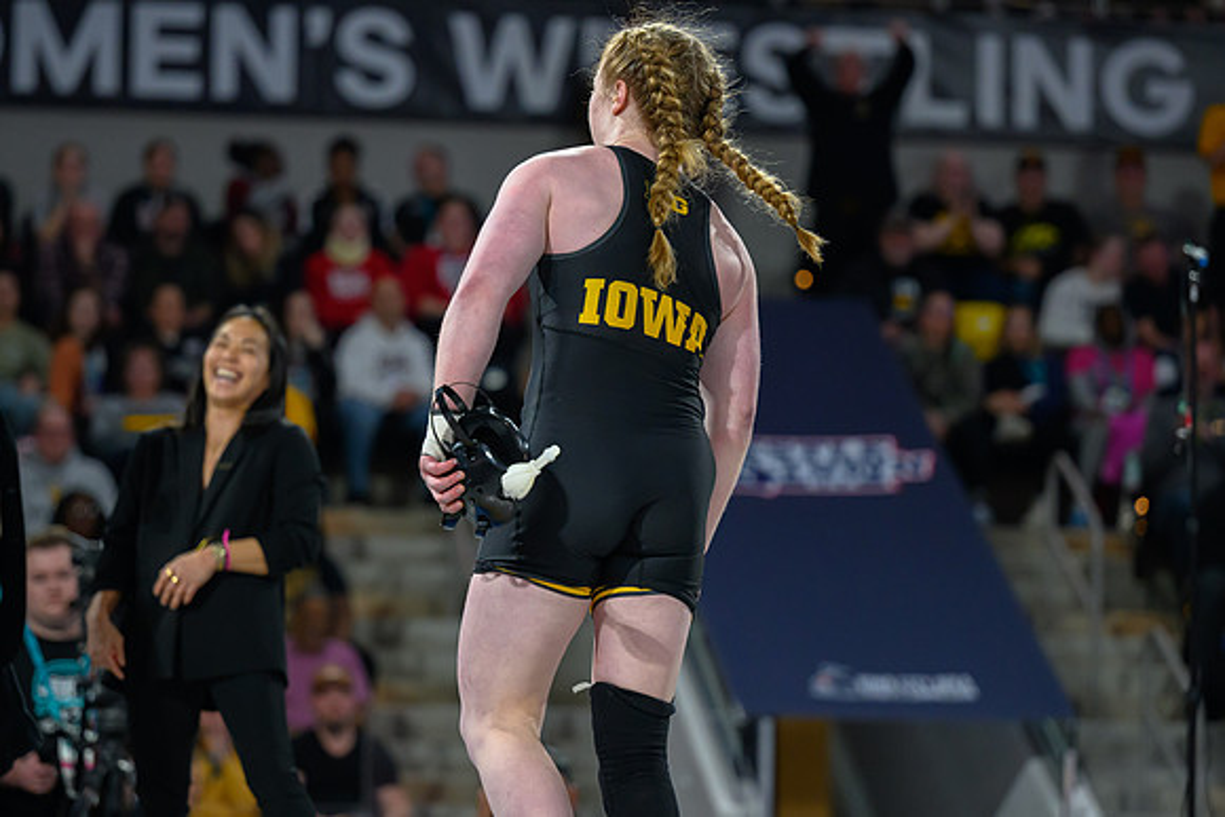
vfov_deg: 8.7
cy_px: 363
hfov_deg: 13.0
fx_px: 5373
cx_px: 537
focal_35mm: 158
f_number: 2.8
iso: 2500
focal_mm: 125
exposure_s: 1/800
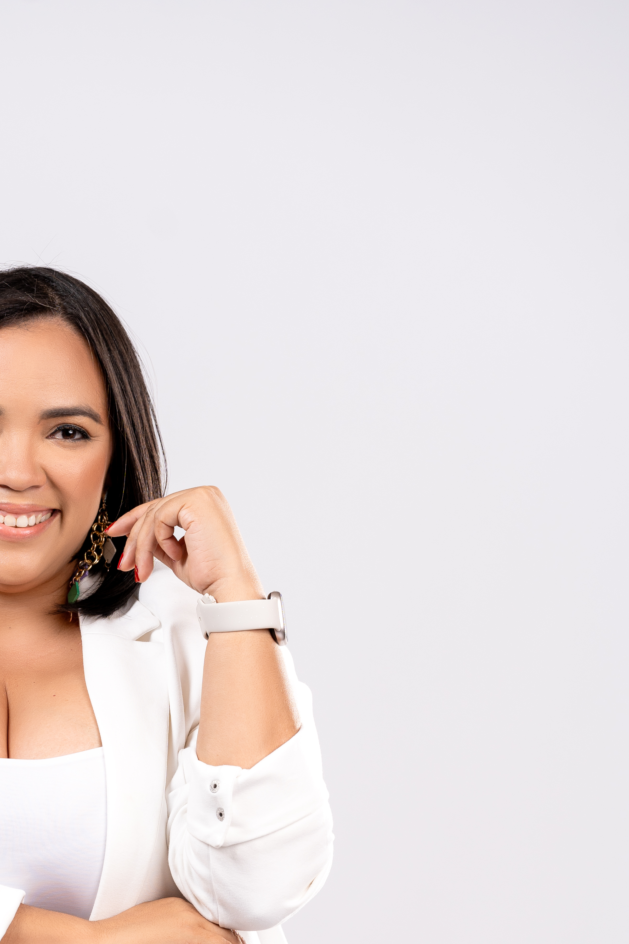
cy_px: 887
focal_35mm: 204
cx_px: 26
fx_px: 5346
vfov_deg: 10.0
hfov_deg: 6.7
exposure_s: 1/250
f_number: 5
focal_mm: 105
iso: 100
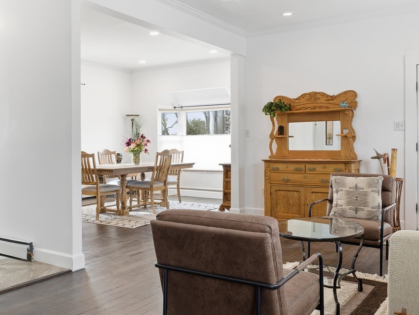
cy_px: 154
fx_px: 436
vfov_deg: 39.7
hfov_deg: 50.1
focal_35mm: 36
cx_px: 129
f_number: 7.1
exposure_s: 1/15
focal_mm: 16
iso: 100
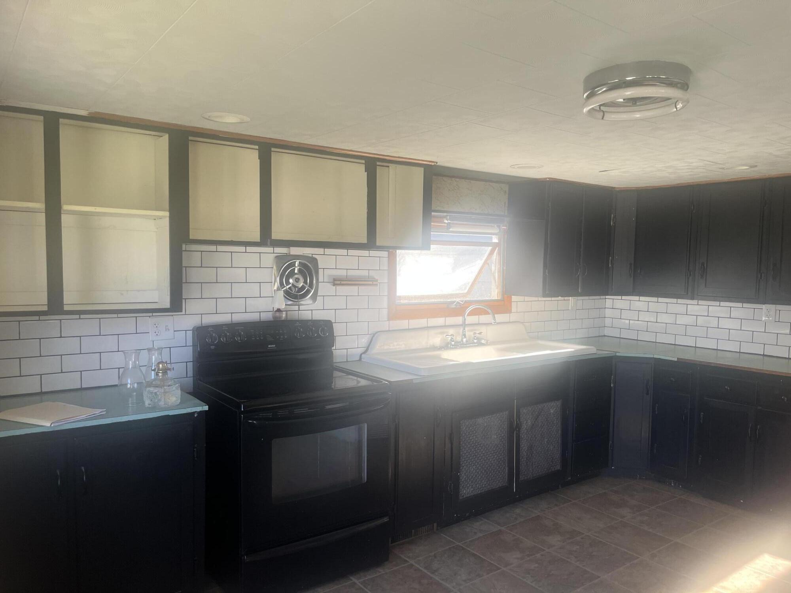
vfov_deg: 53.1
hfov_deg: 67.3
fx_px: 594
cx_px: 396
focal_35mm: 26
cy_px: 296
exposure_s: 1/121
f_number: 1.6
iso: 100
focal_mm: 5.1
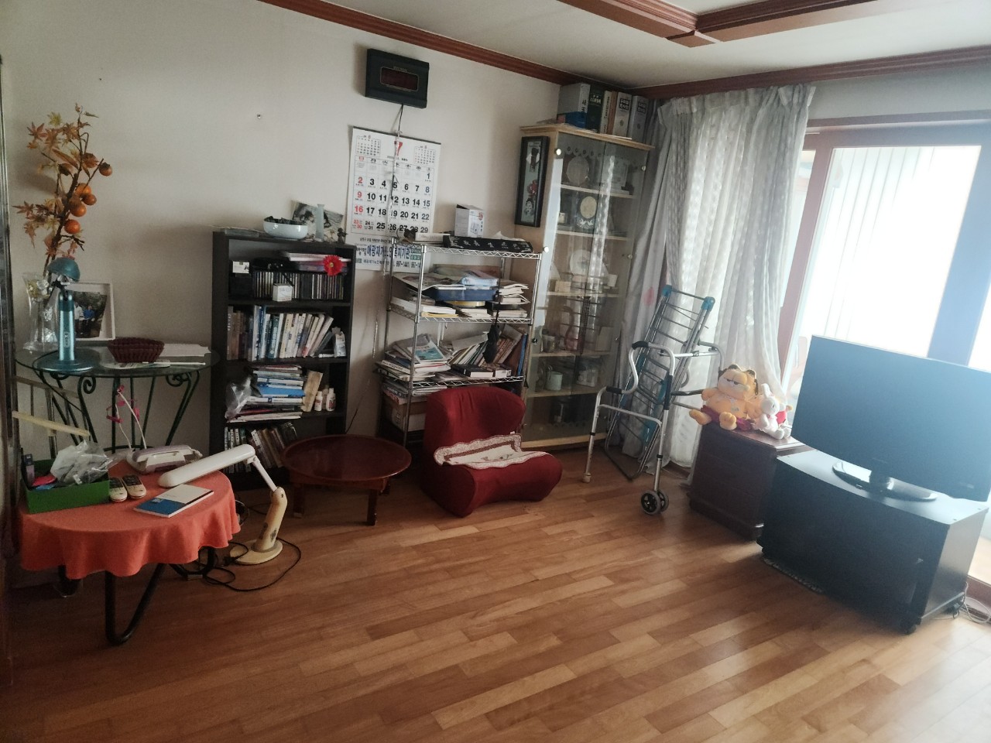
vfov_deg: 58.9
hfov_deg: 73.9
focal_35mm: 23
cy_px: 372
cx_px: 496
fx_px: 658
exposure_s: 1/30
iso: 640
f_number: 1.8
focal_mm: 5.4
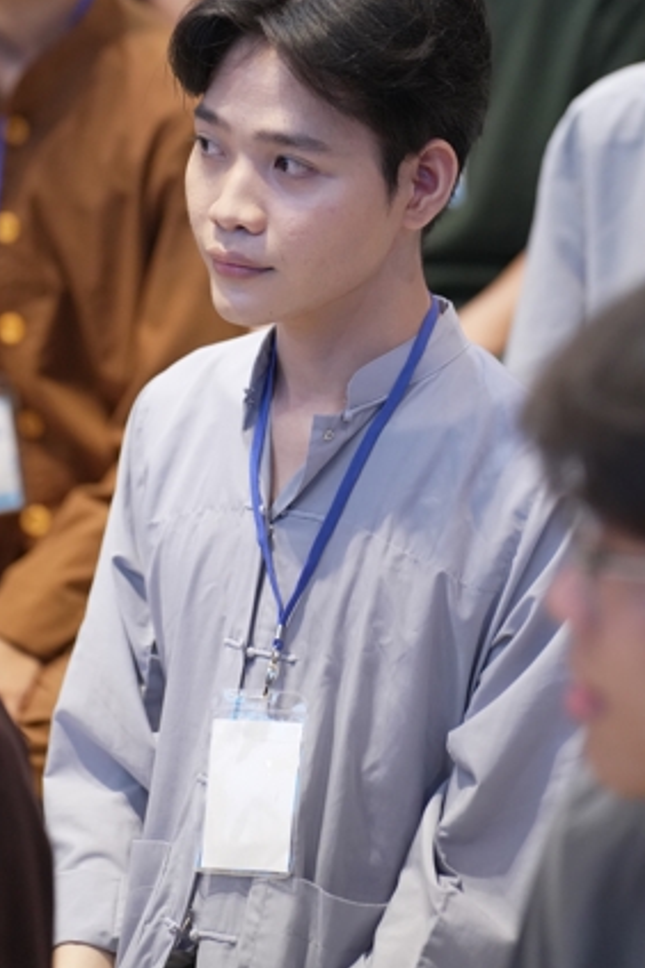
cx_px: 333
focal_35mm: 183
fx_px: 4918
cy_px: 265
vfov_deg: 11.2
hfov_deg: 7.5
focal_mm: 119
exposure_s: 1/200
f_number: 2.8
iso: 4000
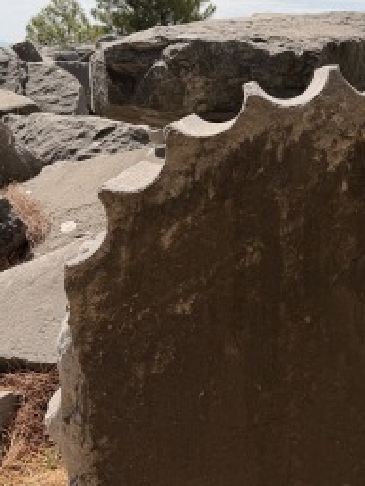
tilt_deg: -9.9
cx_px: 354
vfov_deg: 34.2
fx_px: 787
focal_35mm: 56
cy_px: 191
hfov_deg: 25.0
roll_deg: -1.2
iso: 80
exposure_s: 1/6711
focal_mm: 6.76
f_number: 1.78
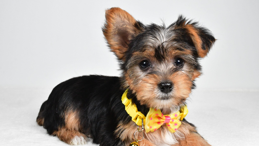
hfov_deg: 45.5
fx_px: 309
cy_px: 87
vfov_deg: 26.5
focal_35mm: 45
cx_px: 130
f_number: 11
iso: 5000
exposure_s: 1/500
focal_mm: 28
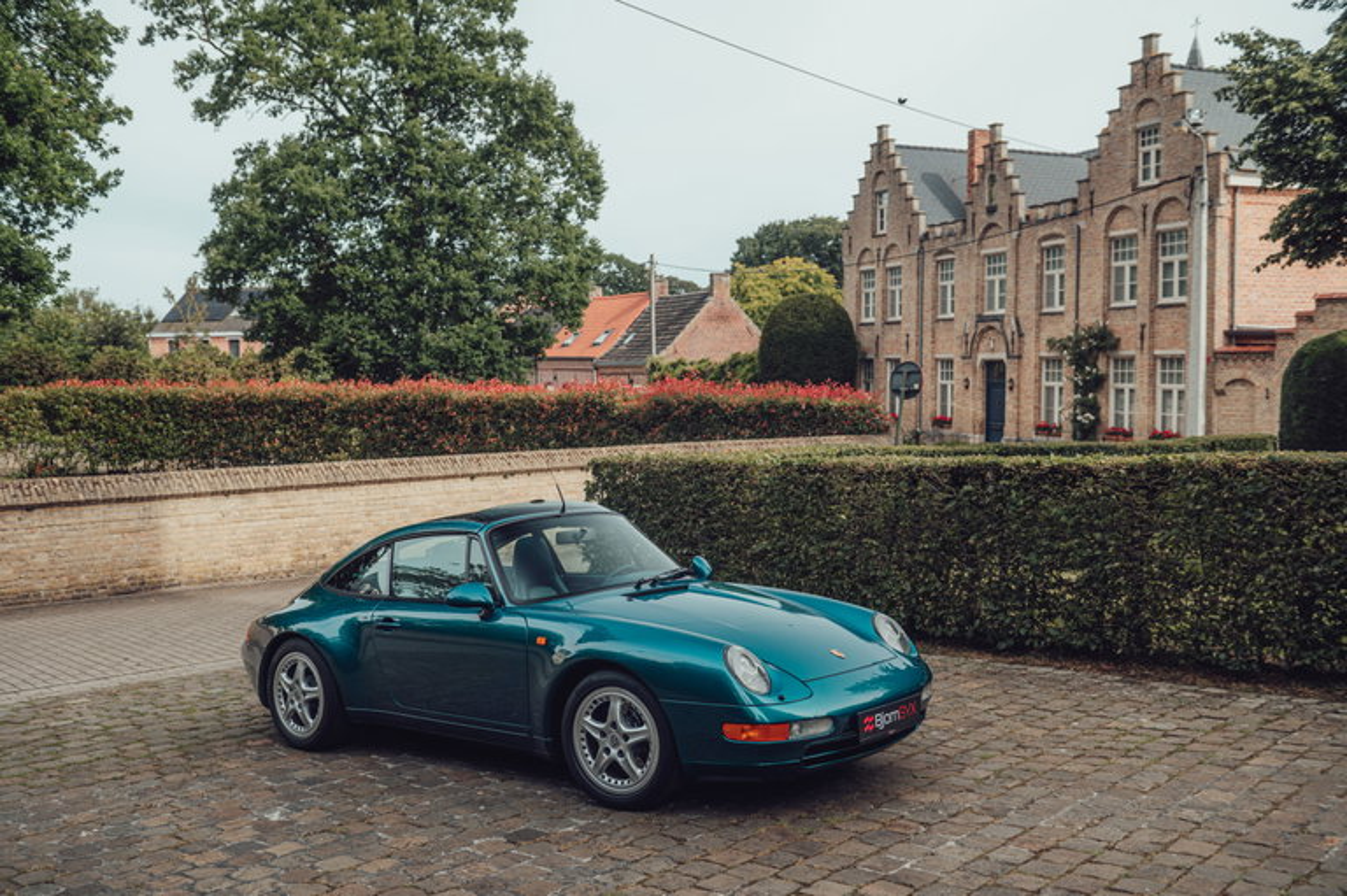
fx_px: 1309
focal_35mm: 35
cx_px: 674
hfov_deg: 54.5
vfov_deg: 37.8
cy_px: 448
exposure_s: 1/250
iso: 200
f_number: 4.5
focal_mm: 35
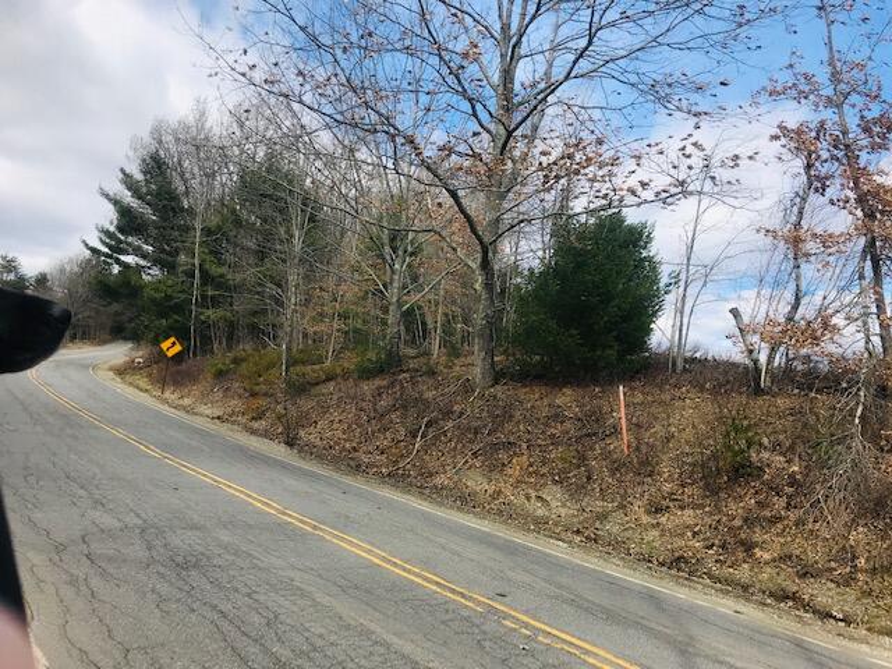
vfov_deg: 49.7
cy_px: 334
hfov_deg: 63.4
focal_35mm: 28
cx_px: 446
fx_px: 722
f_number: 1.8
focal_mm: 3.99
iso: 20
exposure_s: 1/1681
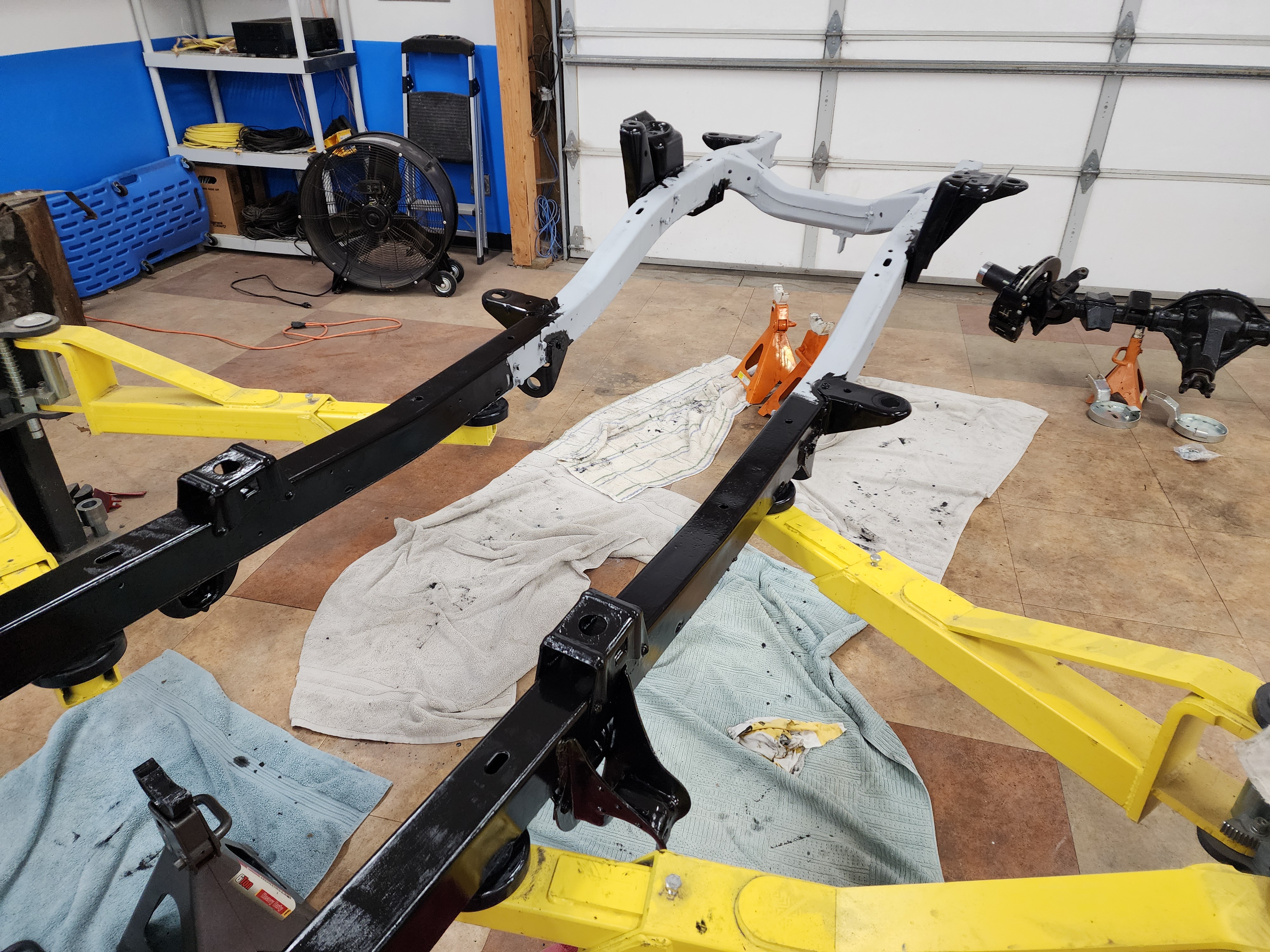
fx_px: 844
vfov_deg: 58.9
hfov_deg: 73.9
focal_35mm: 23
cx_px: 635
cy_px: 476
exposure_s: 1/120
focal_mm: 6.4
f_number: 1.8
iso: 250
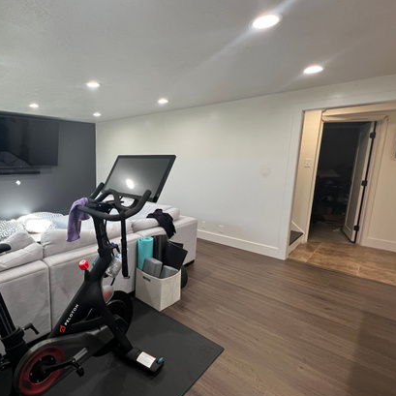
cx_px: 112
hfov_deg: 76.3
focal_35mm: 18
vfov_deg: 80.7
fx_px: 233
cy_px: 200
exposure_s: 1/60
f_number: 1.8
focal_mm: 1.57
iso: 160
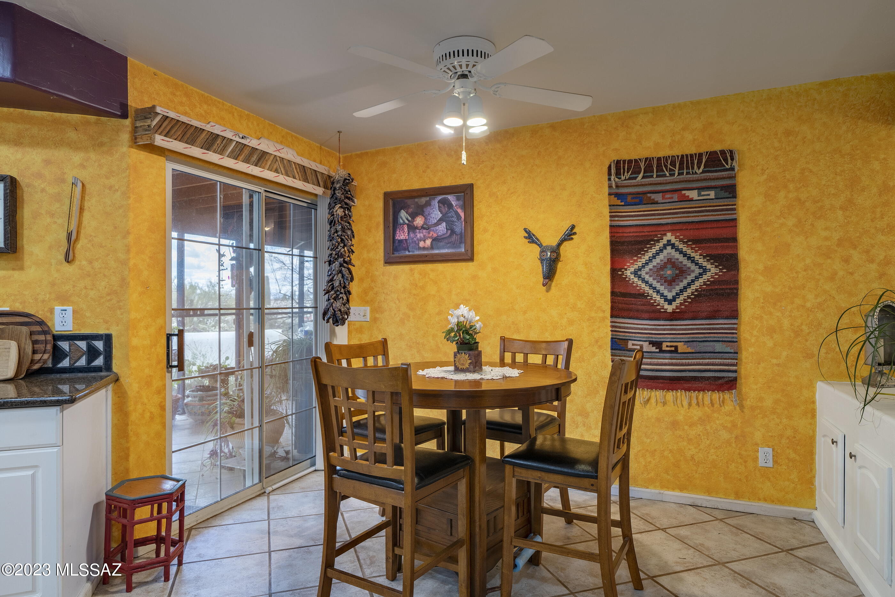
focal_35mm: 20
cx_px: 448
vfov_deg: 61.9
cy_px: 298
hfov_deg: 84.0
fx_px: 497
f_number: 7.1
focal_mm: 20
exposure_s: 1/13
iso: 200
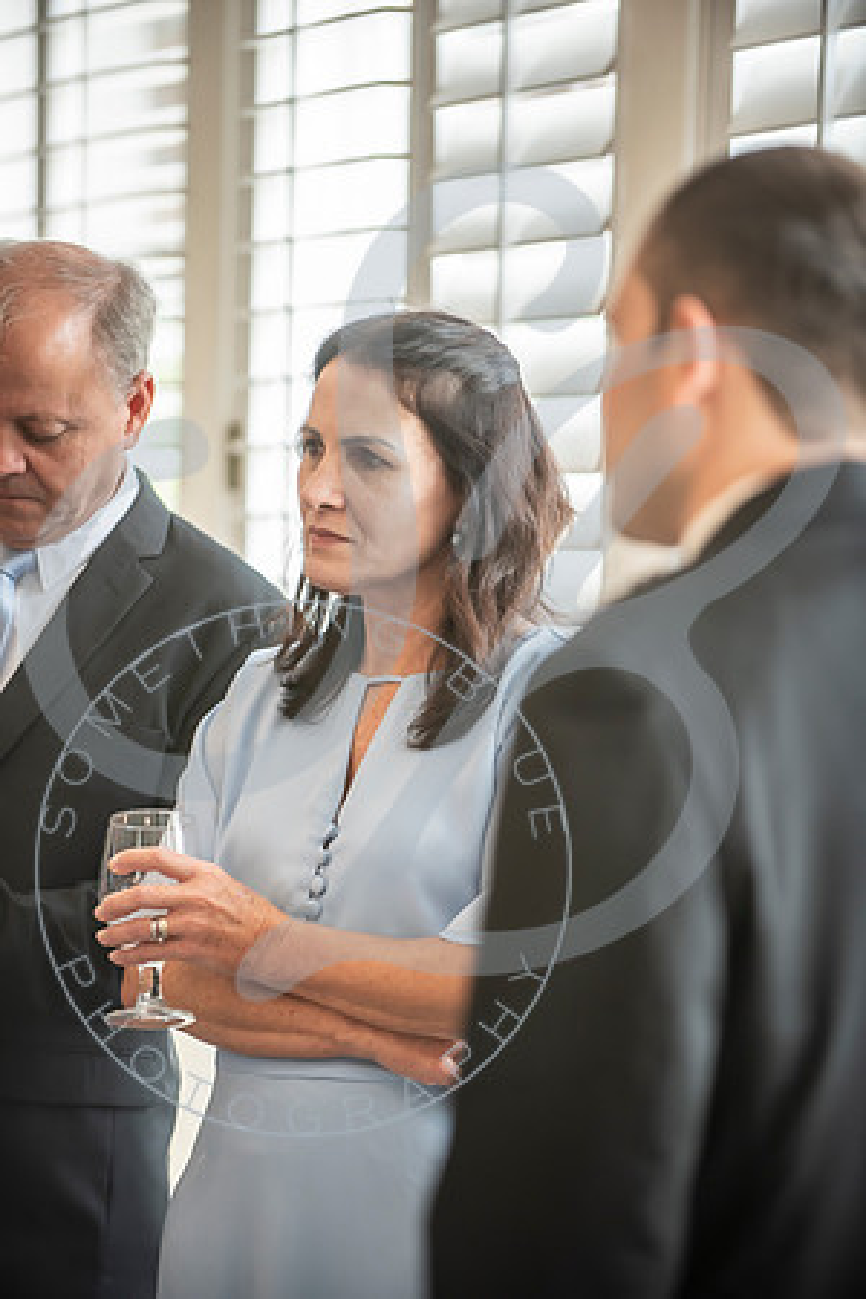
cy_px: 650
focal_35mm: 140
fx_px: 5051
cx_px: 433
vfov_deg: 14.7
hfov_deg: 9.8
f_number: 2.8
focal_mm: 140
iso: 500
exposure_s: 1/250
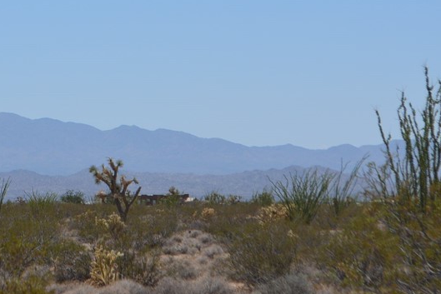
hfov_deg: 12.1
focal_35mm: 169
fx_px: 2071
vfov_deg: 8.1
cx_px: 61
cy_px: 79
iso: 400
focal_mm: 55
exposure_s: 1/2000
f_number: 8
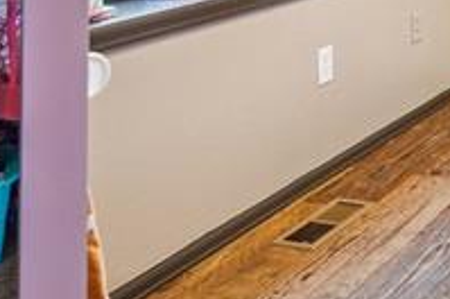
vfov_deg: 20.2
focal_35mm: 58
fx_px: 724
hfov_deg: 25.3
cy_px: -143
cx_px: 690
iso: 400
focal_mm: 12
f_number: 8
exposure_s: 1/5
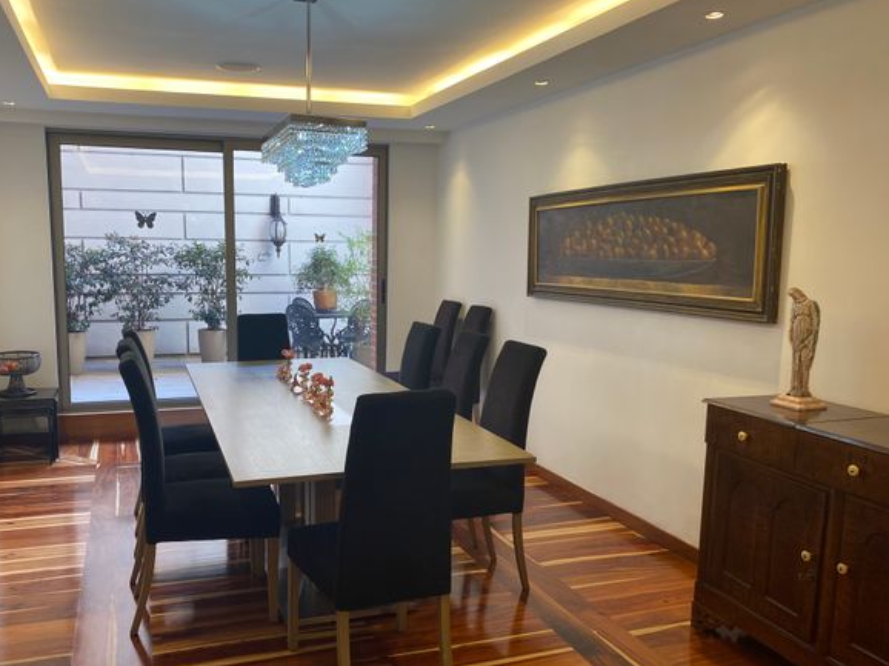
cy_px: 374
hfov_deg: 59.7
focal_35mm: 30
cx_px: 382
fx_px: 770
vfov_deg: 46.7
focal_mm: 4.25
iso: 64
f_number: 1.8
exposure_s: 1/60
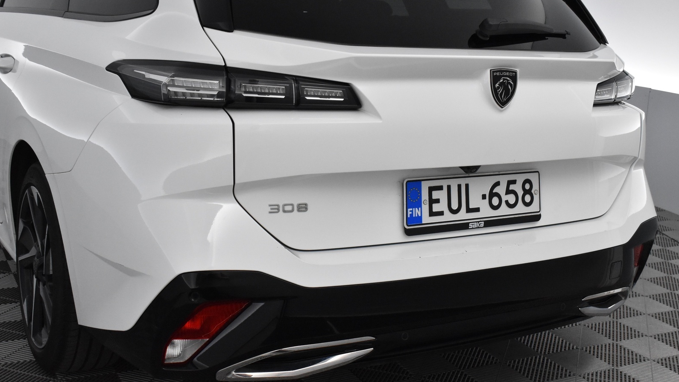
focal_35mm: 48
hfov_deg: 42.9
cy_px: 185
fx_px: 864
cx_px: 334
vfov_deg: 24.9
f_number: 6.3
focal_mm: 30
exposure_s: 1/160
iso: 3200
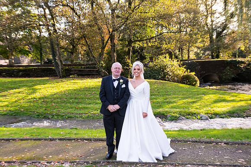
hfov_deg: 46.4
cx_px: 126
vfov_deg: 31.9
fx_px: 293
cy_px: 84
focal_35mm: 42
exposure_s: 1/160
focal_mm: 42
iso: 500
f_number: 6.3
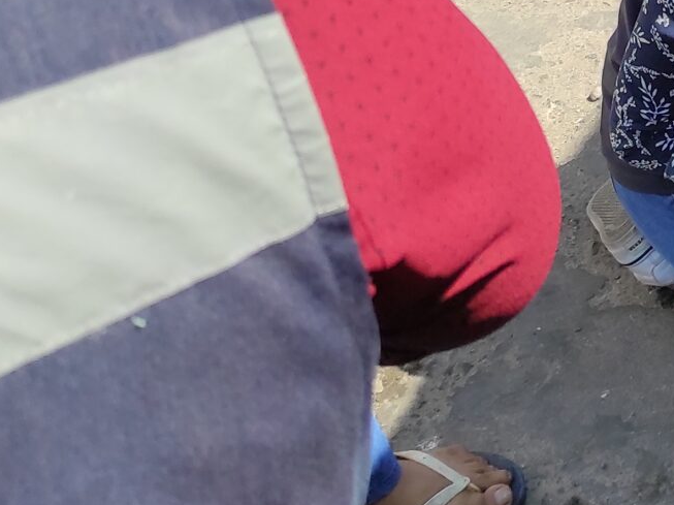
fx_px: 1907
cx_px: 952
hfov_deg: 18.2
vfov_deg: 13.7
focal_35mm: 98
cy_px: -362
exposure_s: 1/1196
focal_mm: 5.43
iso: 100
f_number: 1.89
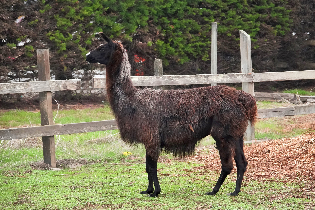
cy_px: 105
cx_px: 158
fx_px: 1487
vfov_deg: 8.1
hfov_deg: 12.1
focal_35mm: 170
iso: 2000
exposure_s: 1/200
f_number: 4
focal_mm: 62.4
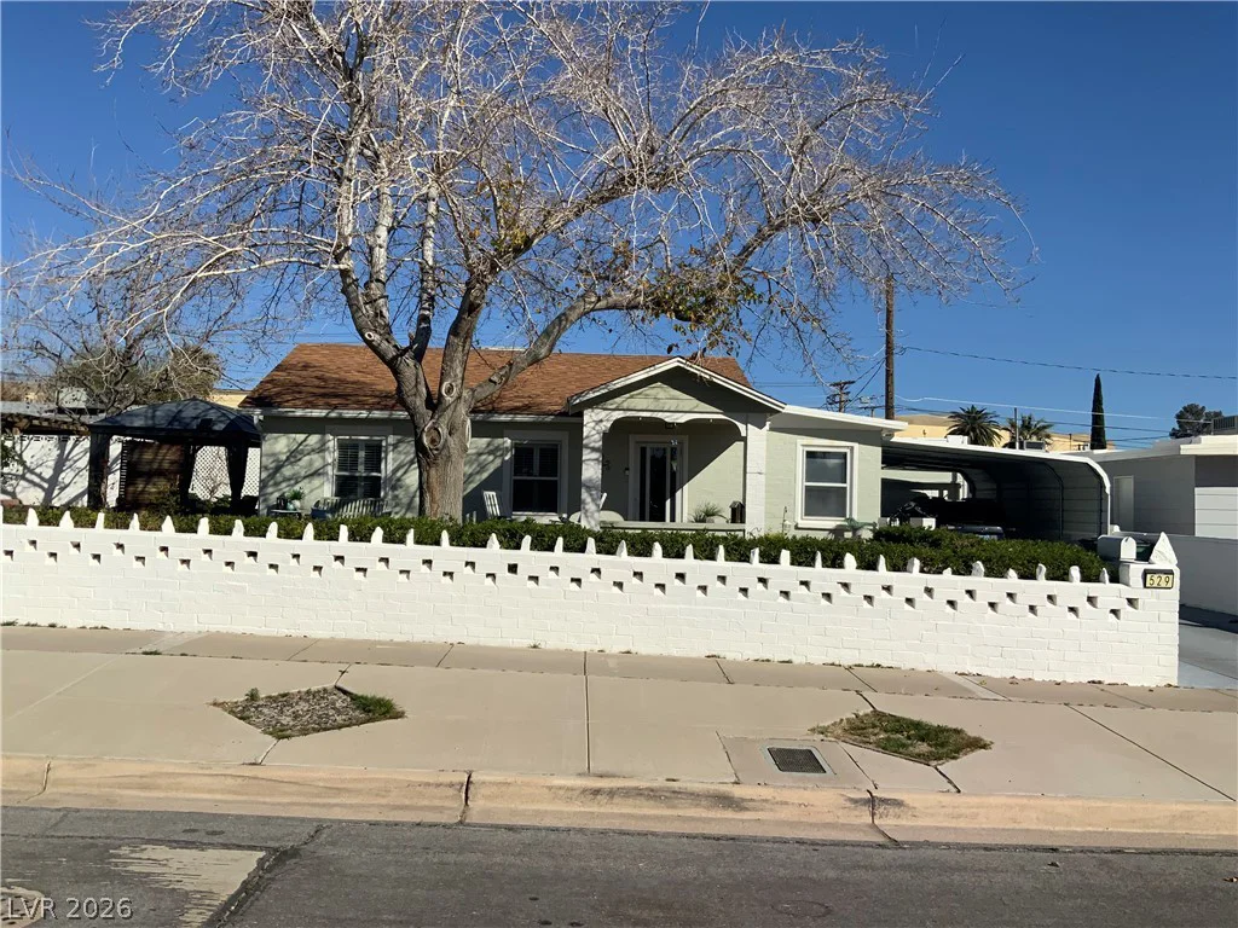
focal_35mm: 29
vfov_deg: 48.2
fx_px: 1037
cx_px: 619
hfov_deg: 61.7
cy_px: 464
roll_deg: -1.2
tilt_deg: +4.7
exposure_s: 1/4785
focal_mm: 3
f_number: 1.8
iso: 20
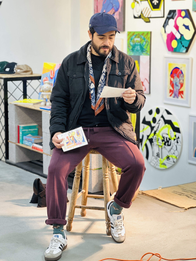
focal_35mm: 77
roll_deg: -0.9
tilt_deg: -9.1
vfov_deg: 25.3
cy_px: 130
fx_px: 581
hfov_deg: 19.1
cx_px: 98
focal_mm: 9
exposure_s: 1/33
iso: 200
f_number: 2.8
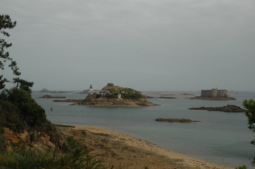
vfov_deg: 23.7
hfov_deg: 35.1
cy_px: 84
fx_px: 403
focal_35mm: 57
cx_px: 128
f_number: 8
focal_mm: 38
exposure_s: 1/160
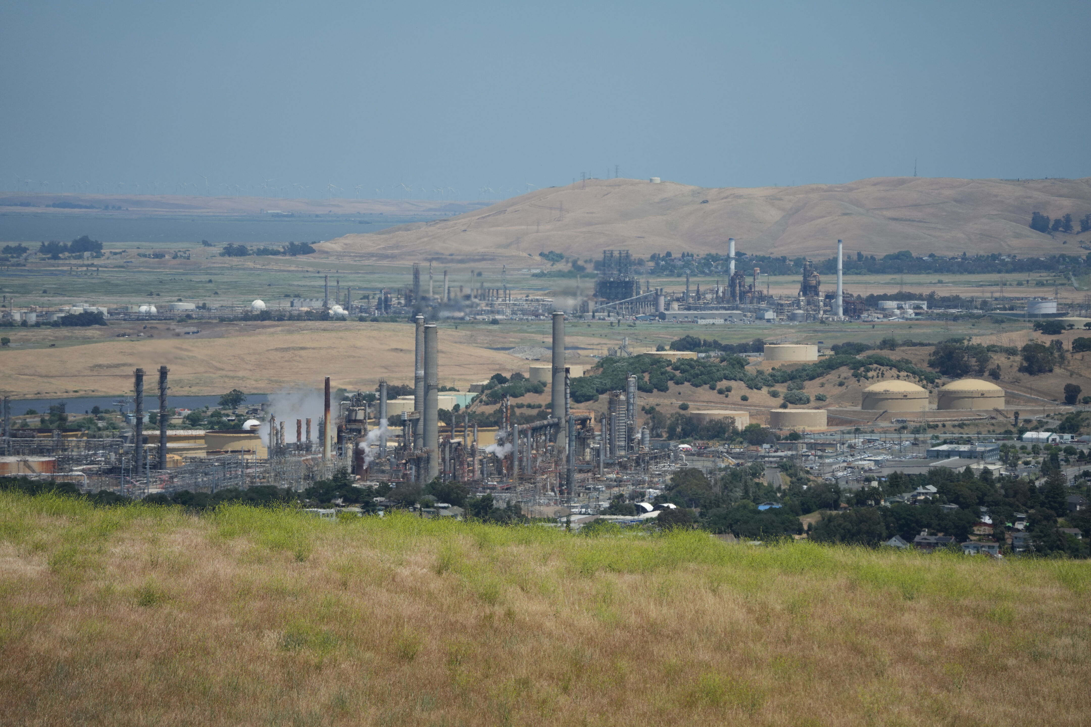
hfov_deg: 11.8
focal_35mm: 174
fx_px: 5273
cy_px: 364
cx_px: 546
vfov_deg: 7.9
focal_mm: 174
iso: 500
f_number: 6.3
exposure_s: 1/3200
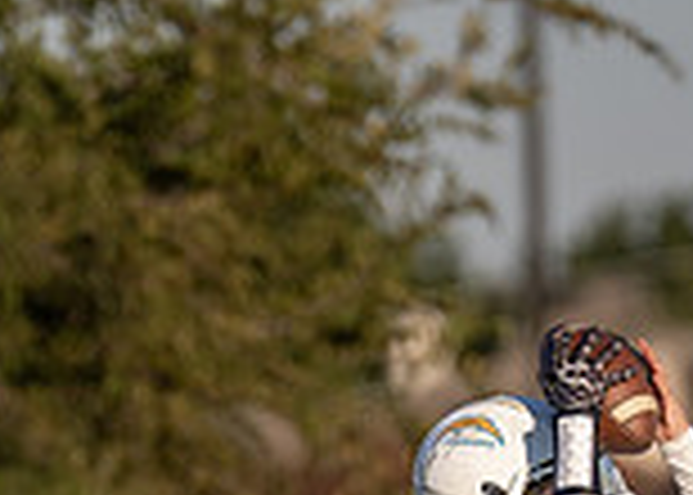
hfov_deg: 1.4
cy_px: 799
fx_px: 29188
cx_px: 253
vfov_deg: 1.0
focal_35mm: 1483
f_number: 2.8
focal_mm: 200
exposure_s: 1/2000
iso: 100
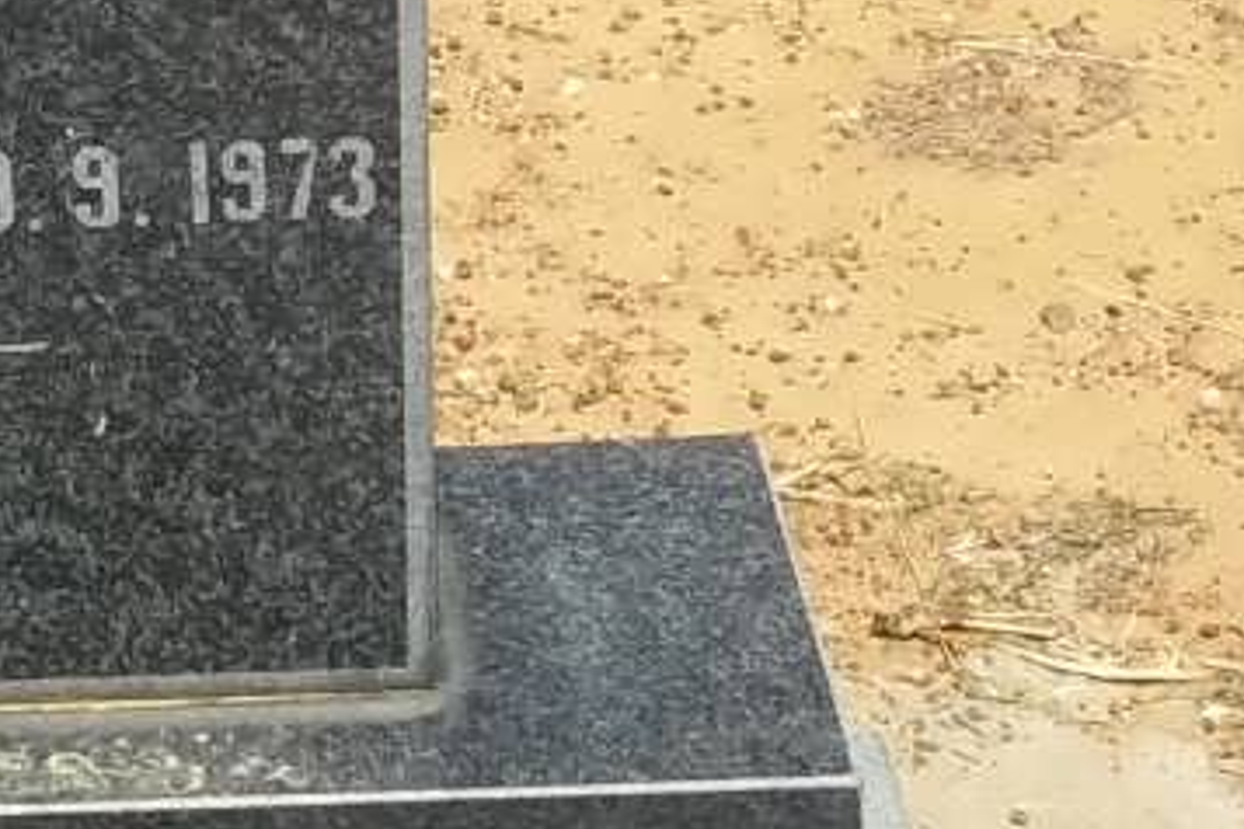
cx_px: 21
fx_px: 3870
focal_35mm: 112
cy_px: -216
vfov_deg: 11.9
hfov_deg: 17.8
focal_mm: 5.7
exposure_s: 1/500
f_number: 5.5
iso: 80
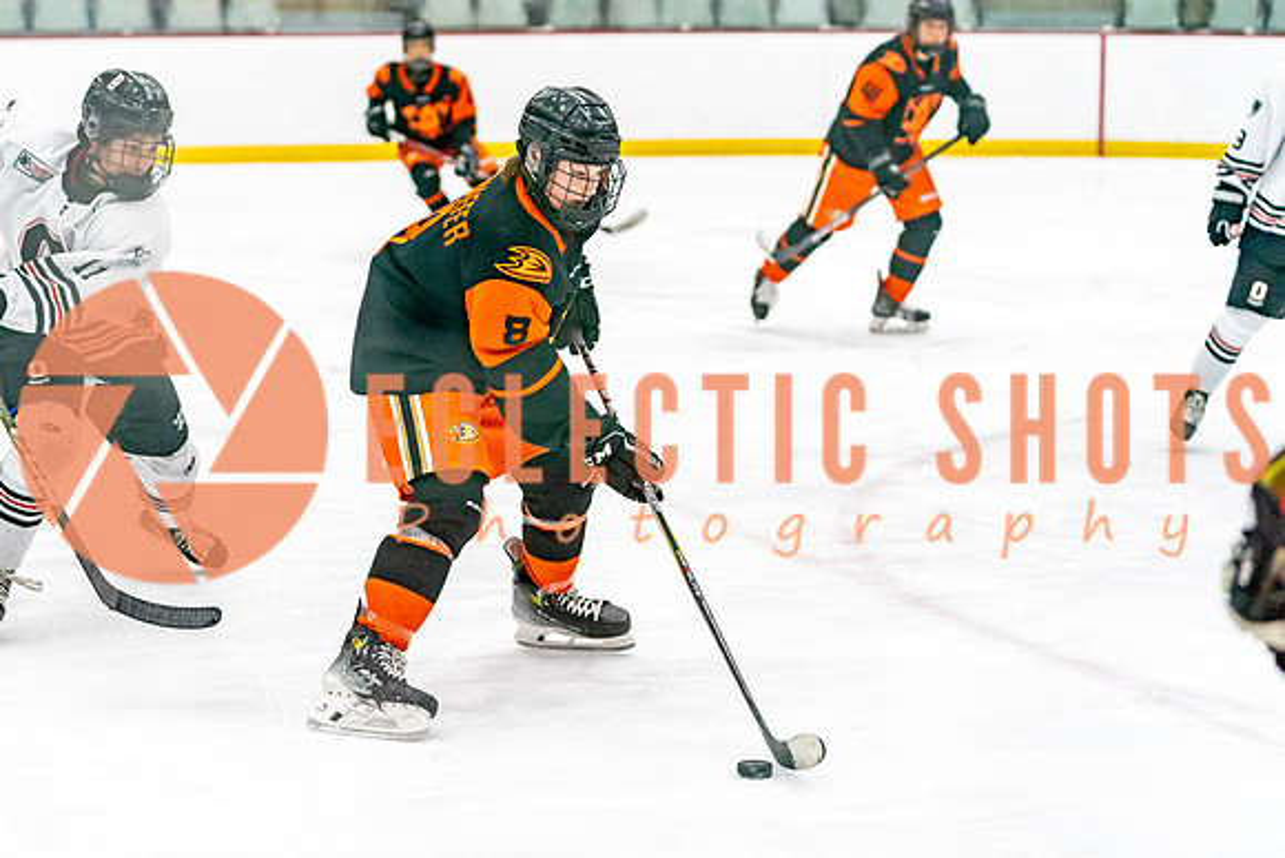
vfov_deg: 13.8
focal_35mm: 99
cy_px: 374
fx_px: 3531
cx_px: 491
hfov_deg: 20.6
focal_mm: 80
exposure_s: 1/1250
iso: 3200
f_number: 2.8
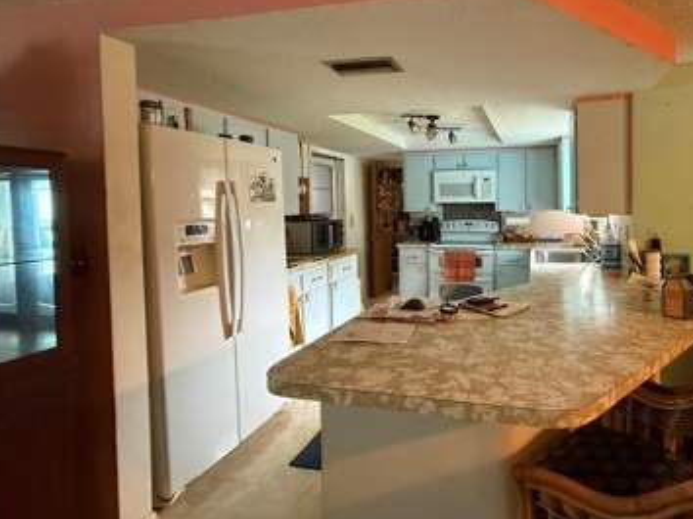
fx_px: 380
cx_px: 454
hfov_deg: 82.2
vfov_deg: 68.2
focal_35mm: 19
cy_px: 217
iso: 640
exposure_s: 1/60
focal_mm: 2.22
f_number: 2.2
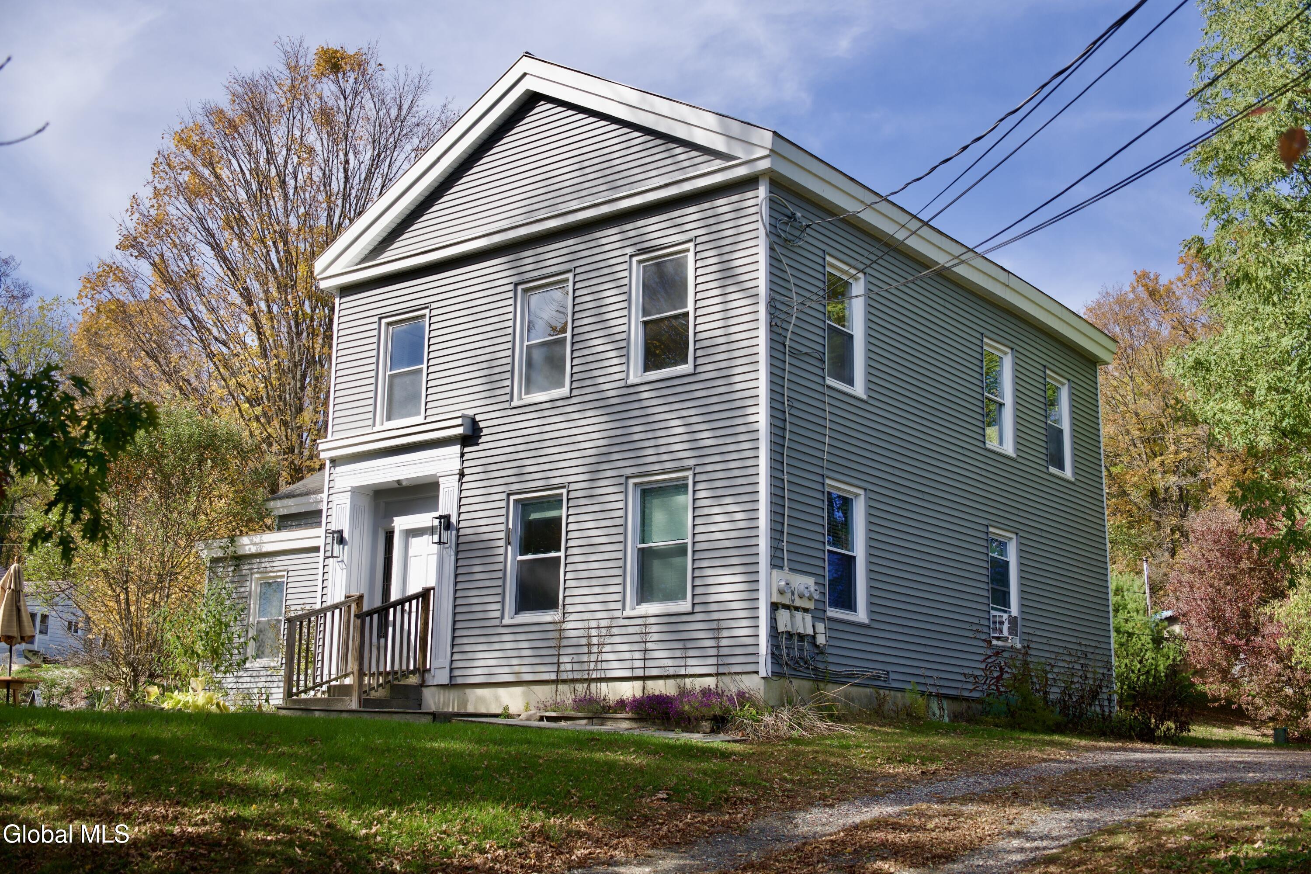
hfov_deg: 47.2
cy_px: 437
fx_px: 1502
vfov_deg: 32.4
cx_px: 656
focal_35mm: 41
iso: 100
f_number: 2.8
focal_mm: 27.5
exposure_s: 1/1600
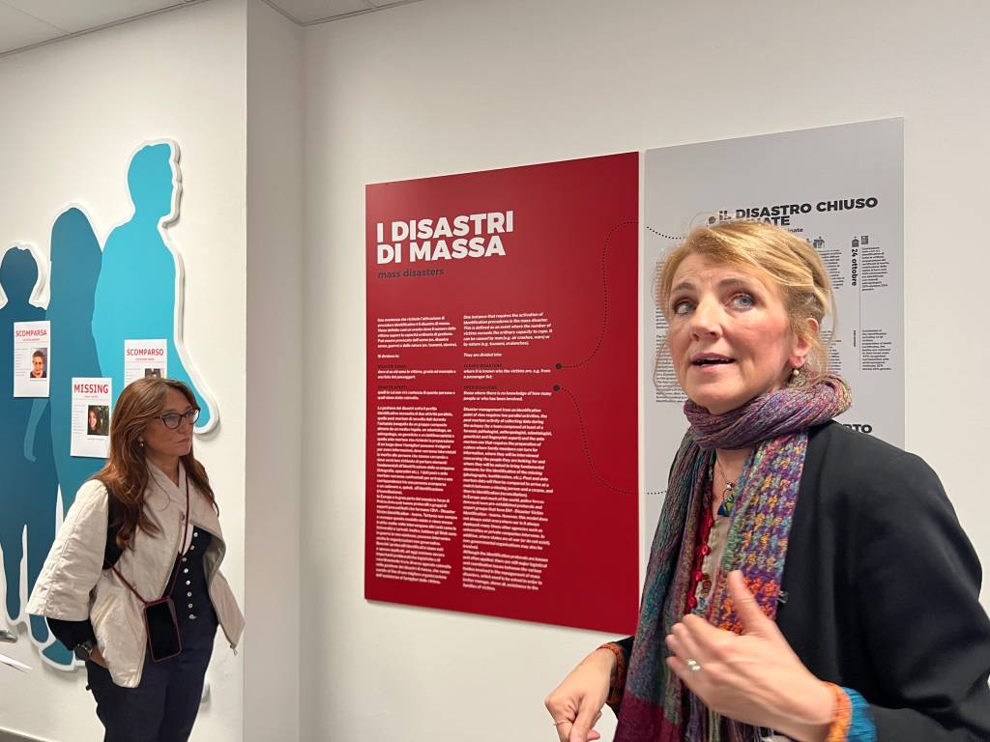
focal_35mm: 26
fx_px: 744
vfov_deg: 53.1
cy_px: 371
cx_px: 495
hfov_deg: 67.3
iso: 200
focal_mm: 5.7
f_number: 1.5
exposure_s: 1/50
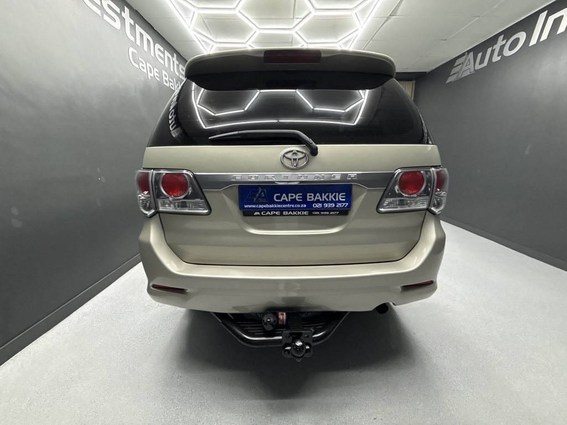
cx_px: 284
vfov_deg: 85.7
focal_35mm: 14
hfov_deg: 102.1
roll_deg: +0.4
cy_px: 212
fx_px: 229
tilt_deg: -14.3
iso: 200
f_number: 2.2
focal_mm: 2.22
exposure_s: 1/50
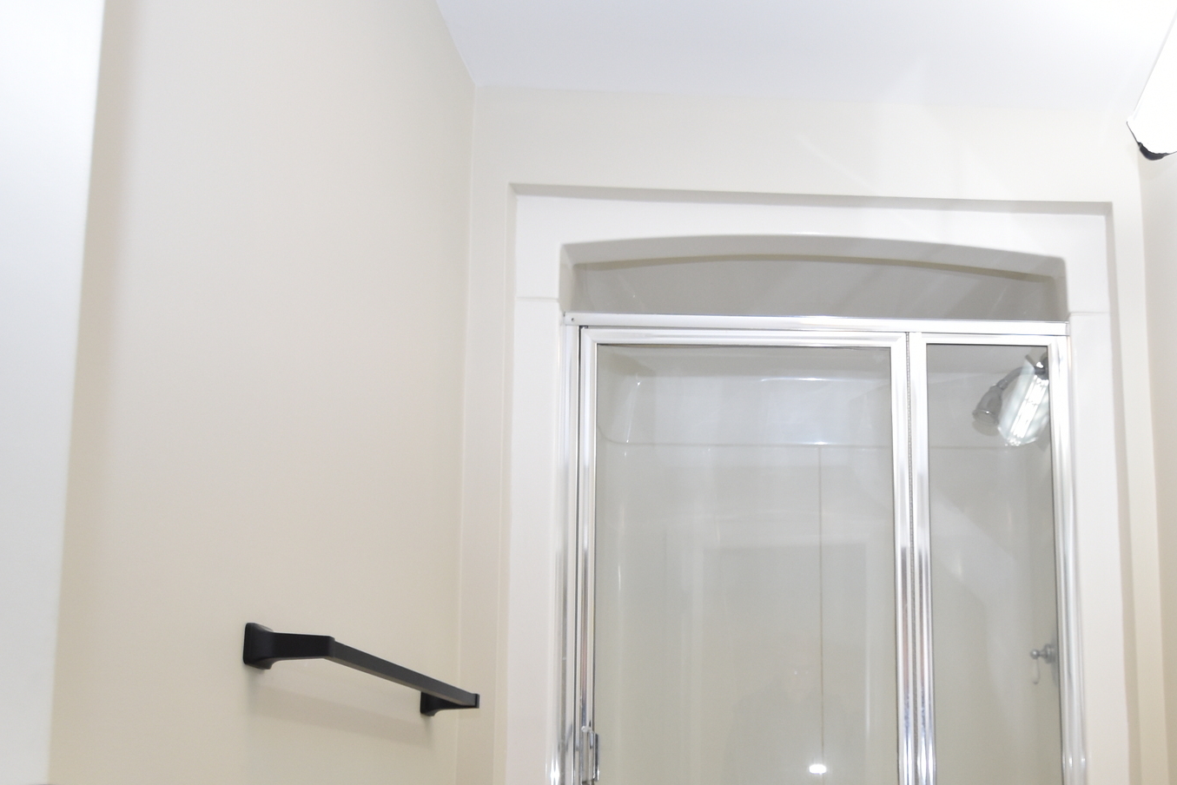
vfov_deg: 36.7
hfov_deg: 51.1
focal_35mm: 34
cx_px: 995
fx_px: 1112
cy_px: 689
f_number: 4
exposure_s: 1/60
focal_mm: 10
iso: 400
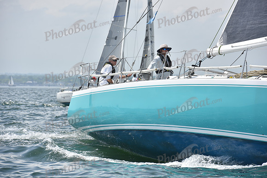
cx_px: 134
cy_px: 89
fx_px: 1484
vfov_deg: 6.9
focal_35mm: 200
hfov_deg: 10.3
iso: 200
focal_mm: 200
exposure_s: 1/800
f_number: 8
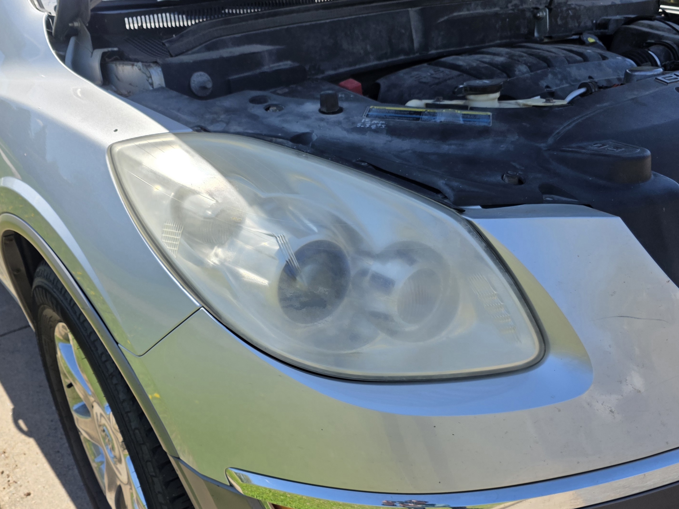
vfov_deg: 58.9
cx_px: 340
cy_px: 254
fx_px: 451
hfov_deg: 73.9
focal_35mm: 23
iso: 80
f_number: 1.7
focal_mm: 6.3
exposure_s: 1/5000
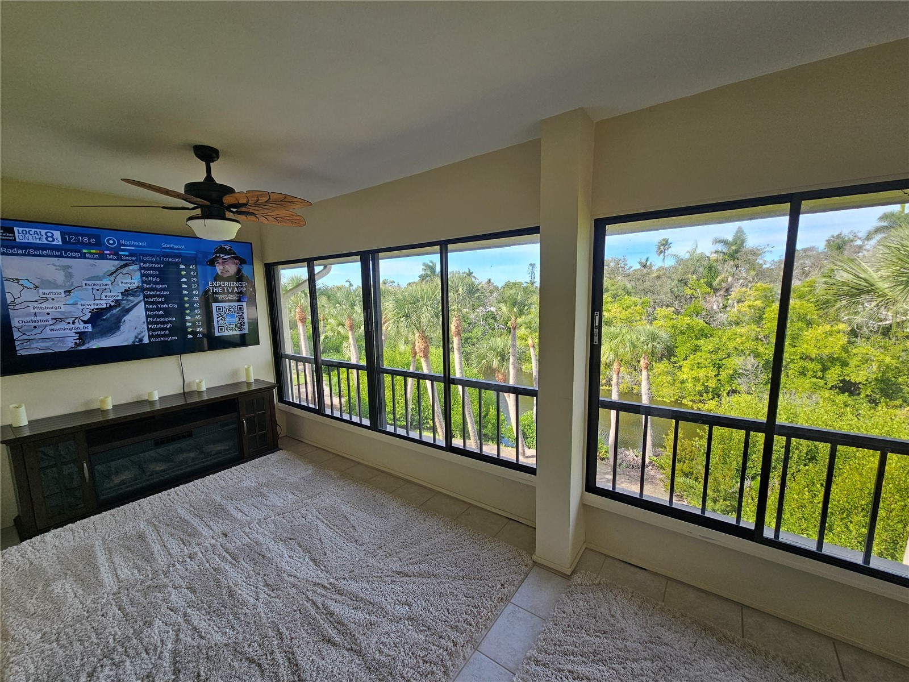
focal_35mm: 13
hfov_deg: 106.2
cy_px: 341
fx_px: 341
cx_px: 454
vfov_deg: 89.9
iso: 50
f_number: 2.2
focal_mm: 2.2
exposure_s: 1/276
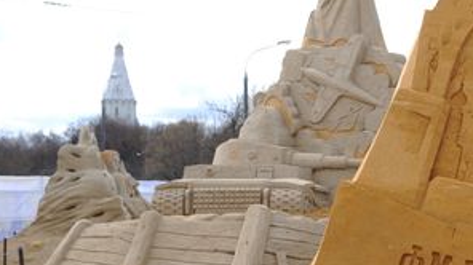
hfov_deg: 16.6
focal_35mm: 124
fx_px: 1554
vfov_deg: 9.7
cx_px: 551
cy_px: 217
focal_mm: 50
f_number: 7.1
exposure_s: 1/400
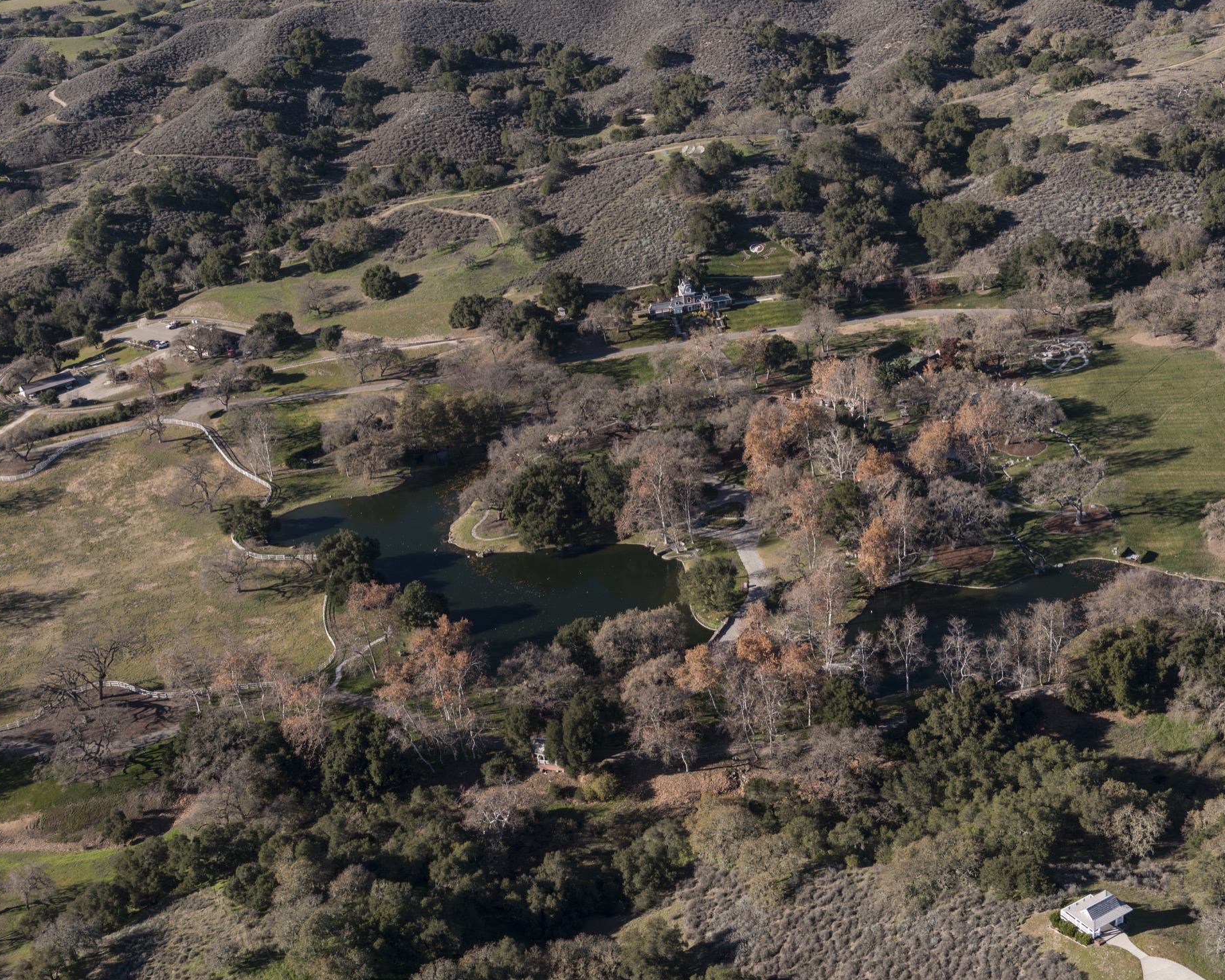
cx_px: 569
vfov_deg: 34.9
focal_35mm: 43
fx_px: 1559
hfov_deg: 42.9
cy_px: 489
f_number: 7.1
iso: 100
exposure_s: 1/320
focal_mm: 38
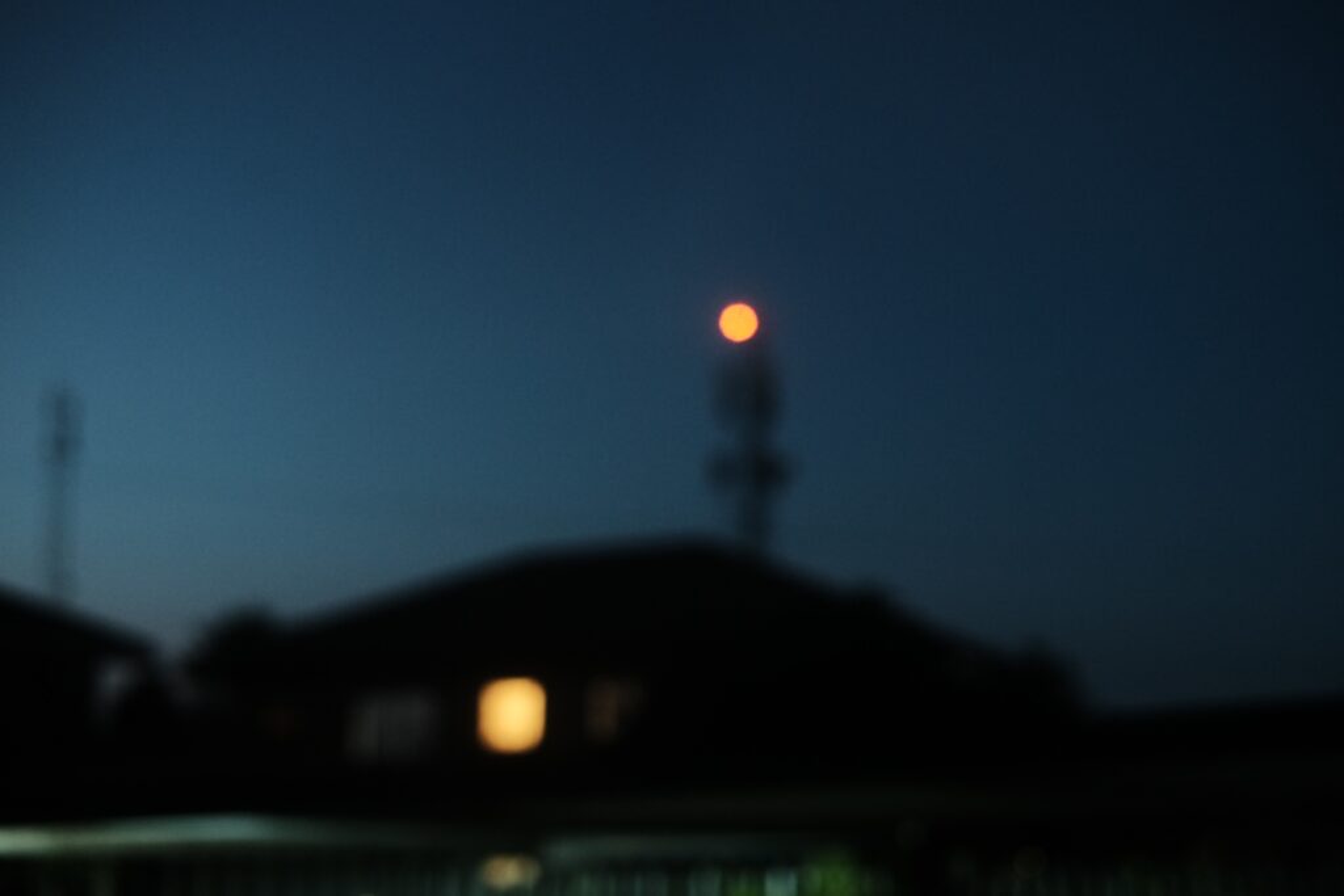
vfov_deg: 25.5
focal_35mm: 53
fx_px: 1979
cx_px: 672
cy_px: 448
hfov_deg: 37.5
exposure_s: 1/4
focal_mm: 35
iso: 1600
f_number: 2.8
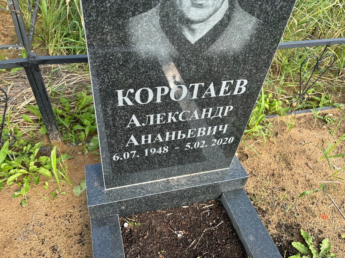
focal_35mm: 26
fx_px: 259
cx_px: 172
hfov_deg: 67.3
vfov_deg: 53.1
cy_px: 129
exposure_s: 1/645
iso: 50
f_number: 1.6
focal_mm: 5.96
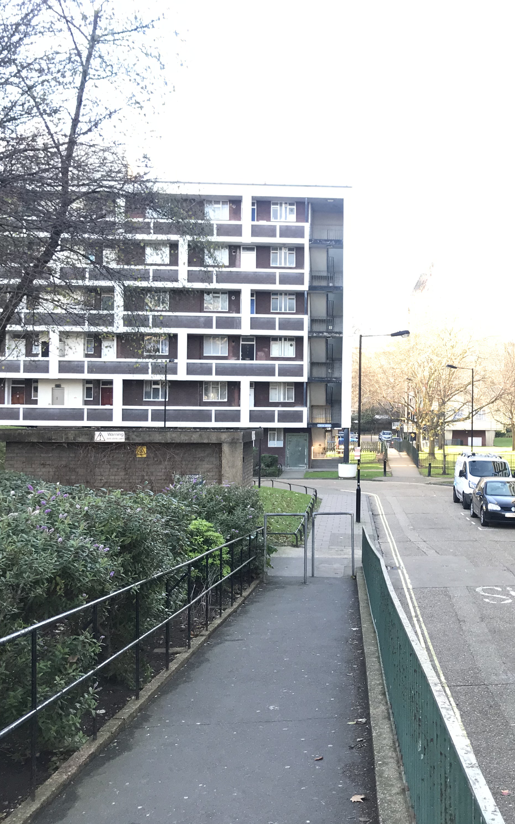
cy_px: 410
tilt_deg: +2.2
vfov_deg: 49.3
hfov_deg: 31.2
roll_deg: -0.9
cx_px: 406
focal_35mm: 40
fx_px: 898
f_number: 1.8
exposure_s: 1/100
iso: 32
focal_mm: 3.99
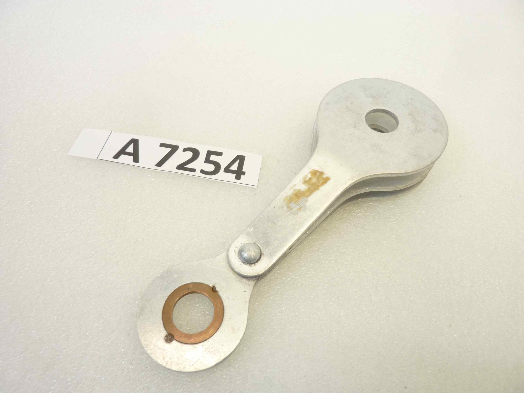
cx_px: 262
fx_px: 378
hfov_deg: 69.4
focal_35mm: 25
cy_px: 196
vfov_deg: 54.9
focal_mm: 4.1
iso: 80
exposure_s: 1/25
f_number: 3.3
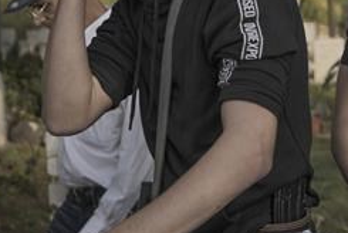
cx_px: 401
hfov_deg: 21.2
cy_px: 72
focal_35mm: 90
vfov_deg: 15.2
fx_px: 871
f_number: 2.8
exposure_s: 1/2500
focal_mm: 34
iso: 400
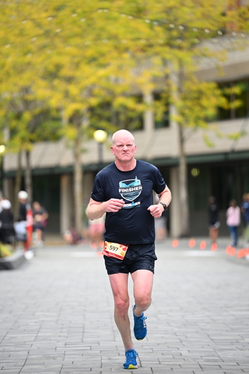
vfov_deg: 11.1
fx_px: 1918
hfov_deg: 7.4
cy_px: 187
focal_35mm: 185
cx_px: 124
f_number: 2.8
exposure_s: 1/2000
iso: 800
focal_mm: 185
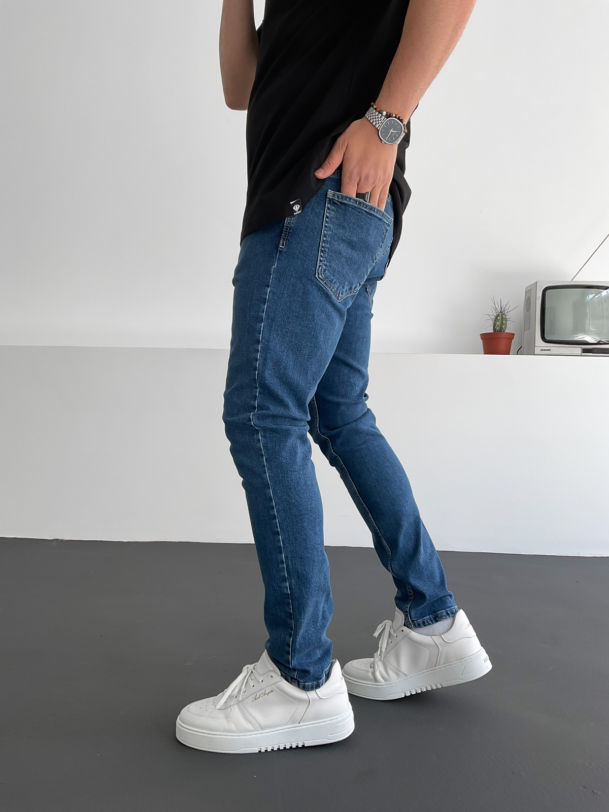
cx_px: 304
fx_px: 680
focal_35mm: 29
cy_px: 406
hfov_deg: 48.2
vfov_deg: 61.7
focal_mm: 3
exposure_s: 1/120
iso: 16
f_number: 1.8
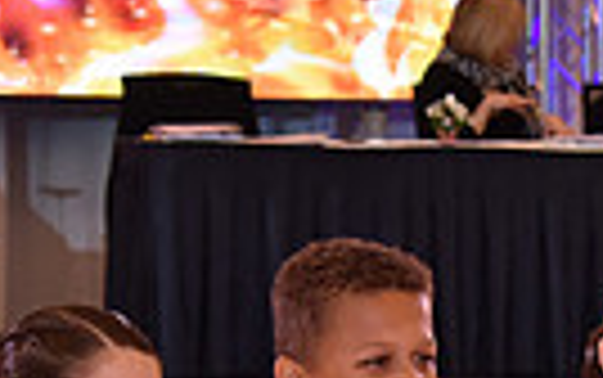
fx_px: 3766
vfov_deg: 5.6
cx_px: 752
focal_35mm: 229
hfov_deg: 9.0
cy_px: 745
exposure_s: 1/250
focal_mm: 52
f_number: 5
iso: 1250
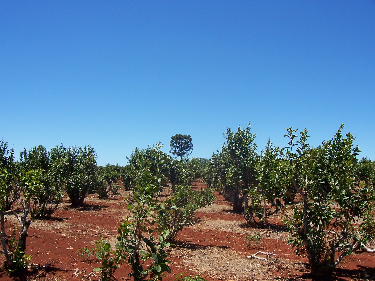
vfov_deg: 41.8
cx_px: 188
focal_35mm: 34
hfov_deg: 54.0
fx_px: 368
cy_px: 140
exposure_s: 1/500
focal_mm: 5.6
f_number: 5.6
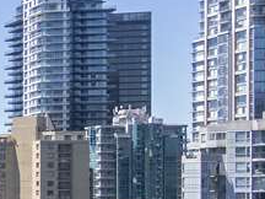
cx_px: -492
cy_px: 194
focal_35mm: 110
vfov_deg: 13.3
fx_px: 845
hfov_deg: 11.6
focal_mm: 11
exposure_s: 1/320
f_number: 10
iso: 400
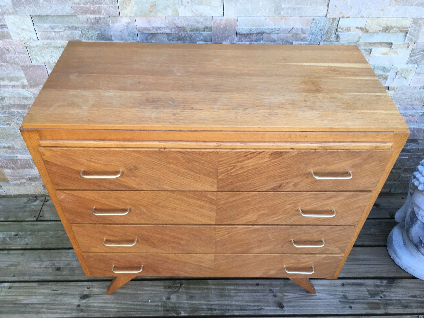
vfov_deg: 48.2
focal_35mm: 29
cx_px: 212
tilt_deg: -42.2
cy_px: 159
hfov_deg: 61.7
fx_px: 355
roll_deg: -3.1
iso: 32
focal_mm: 4.15
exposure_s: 1/100
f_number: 2.2
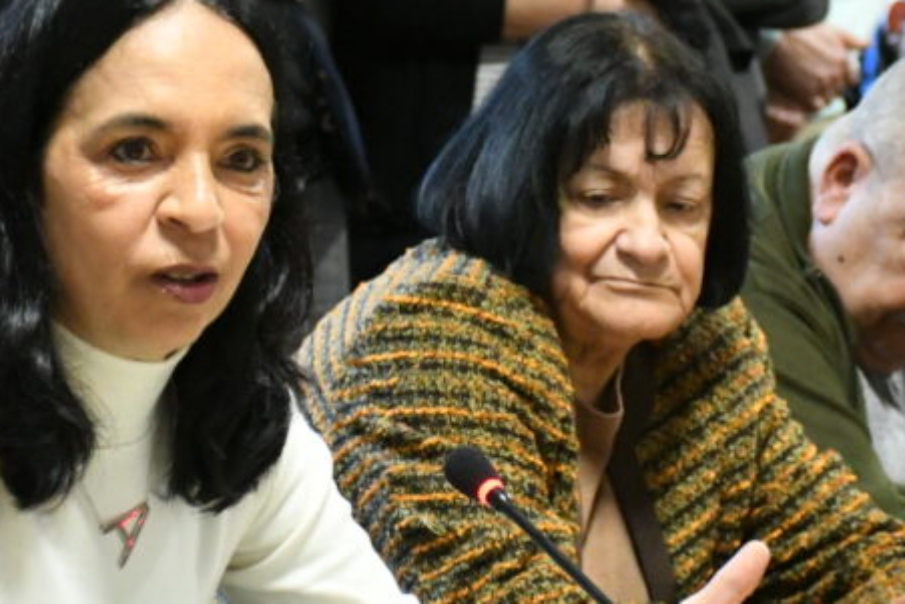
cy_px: 262
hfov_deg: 11.6
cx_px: 660
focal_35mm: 177
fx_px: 4451
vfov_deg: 7.8
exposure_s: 1/160
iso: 12800
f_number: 4.8
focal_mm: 52
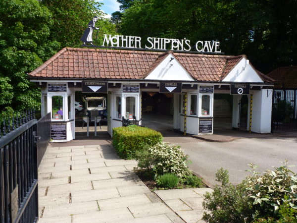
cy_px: 112
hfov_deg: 58.4
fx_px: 266
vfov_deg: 45.4
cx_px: 148
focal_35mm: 31
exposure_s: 1/500
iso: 100
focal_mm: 5.4
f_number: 4
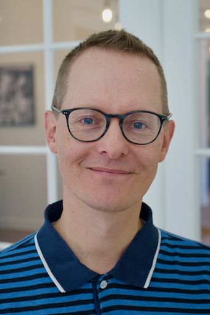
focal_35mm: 56
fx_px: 490
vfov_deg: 35.6
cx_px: 105
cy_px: 158
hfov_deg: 24.2
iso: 1250
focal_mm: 56
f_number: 5
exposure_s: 1/160
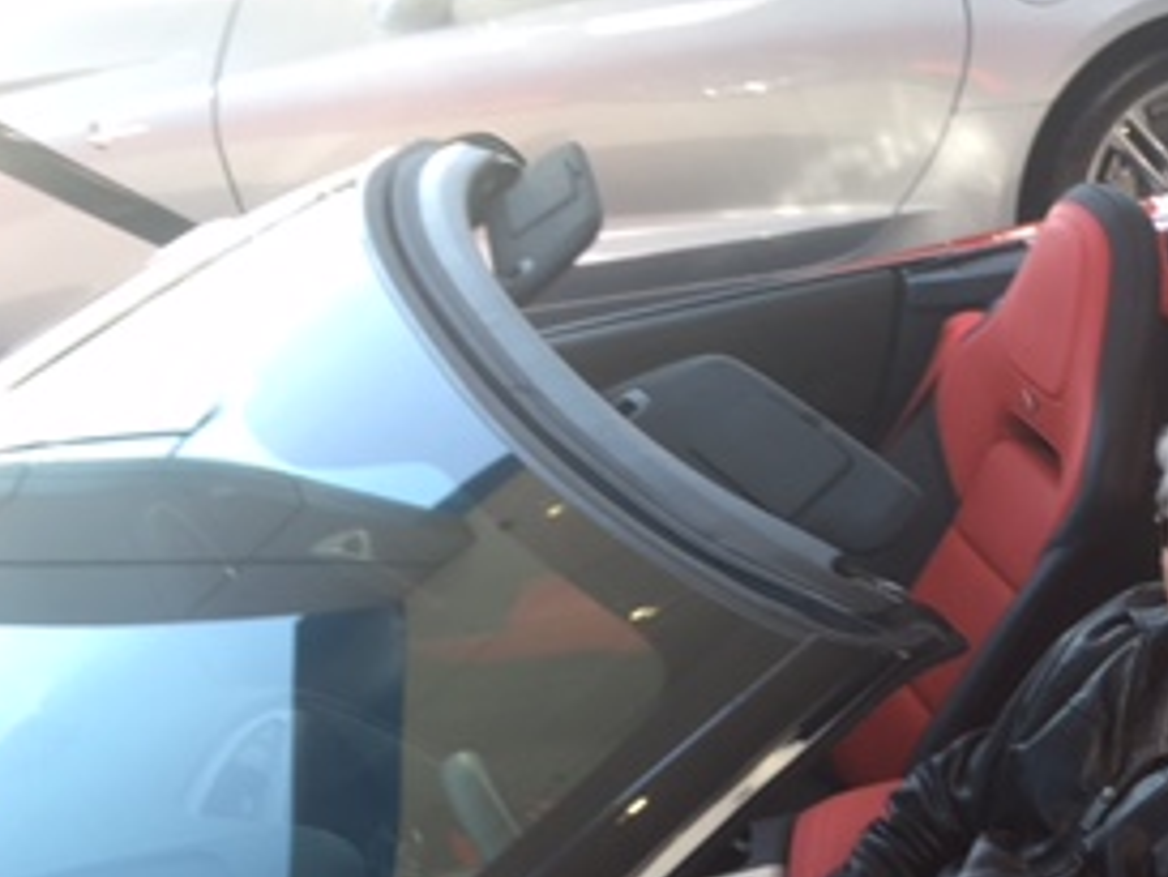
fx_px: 2295
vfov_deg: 20.6
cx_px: 1245
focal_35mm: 68
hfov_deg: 26.6
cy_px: 958
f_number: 2.2
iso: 25
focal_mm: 4.15
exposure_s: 1/135
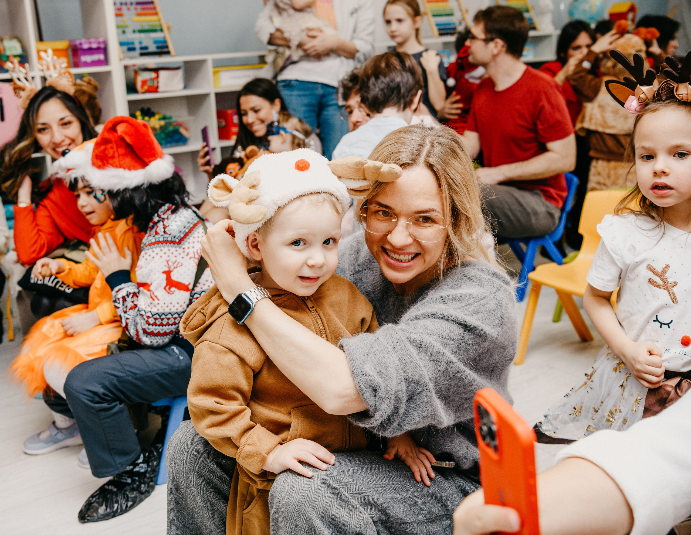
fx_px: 796
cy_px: 254
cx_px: 269
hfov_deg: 46.6
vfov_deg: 37.2
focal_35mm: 39
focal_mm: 34
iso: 320
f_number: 4.5
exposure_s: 1/160
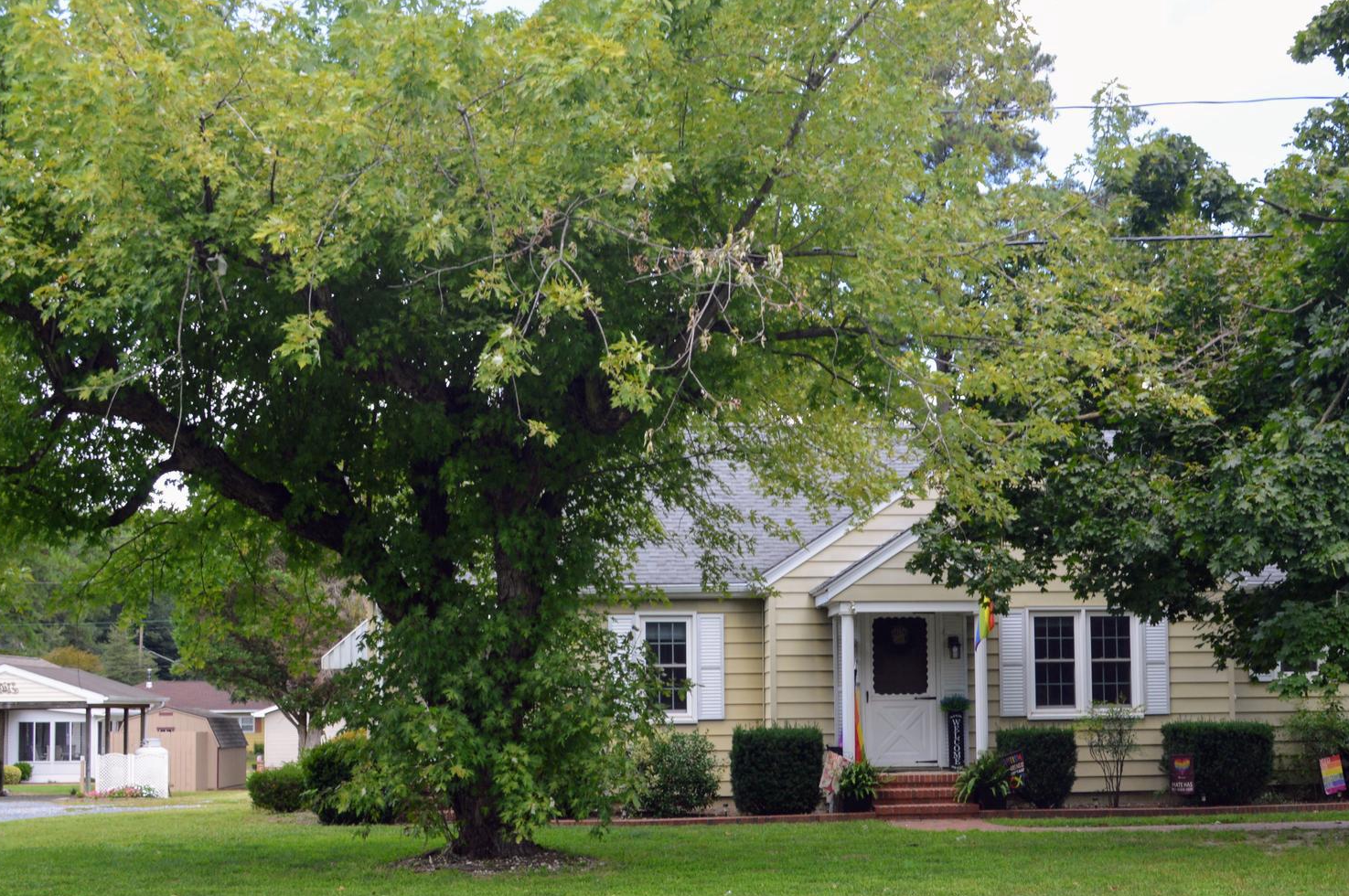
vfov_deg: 26.8
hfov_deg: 39.4
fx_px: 1872
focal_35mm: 50
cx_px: 824
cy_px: 576
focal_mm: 24
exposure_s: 1/100
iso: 200
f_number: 7.1
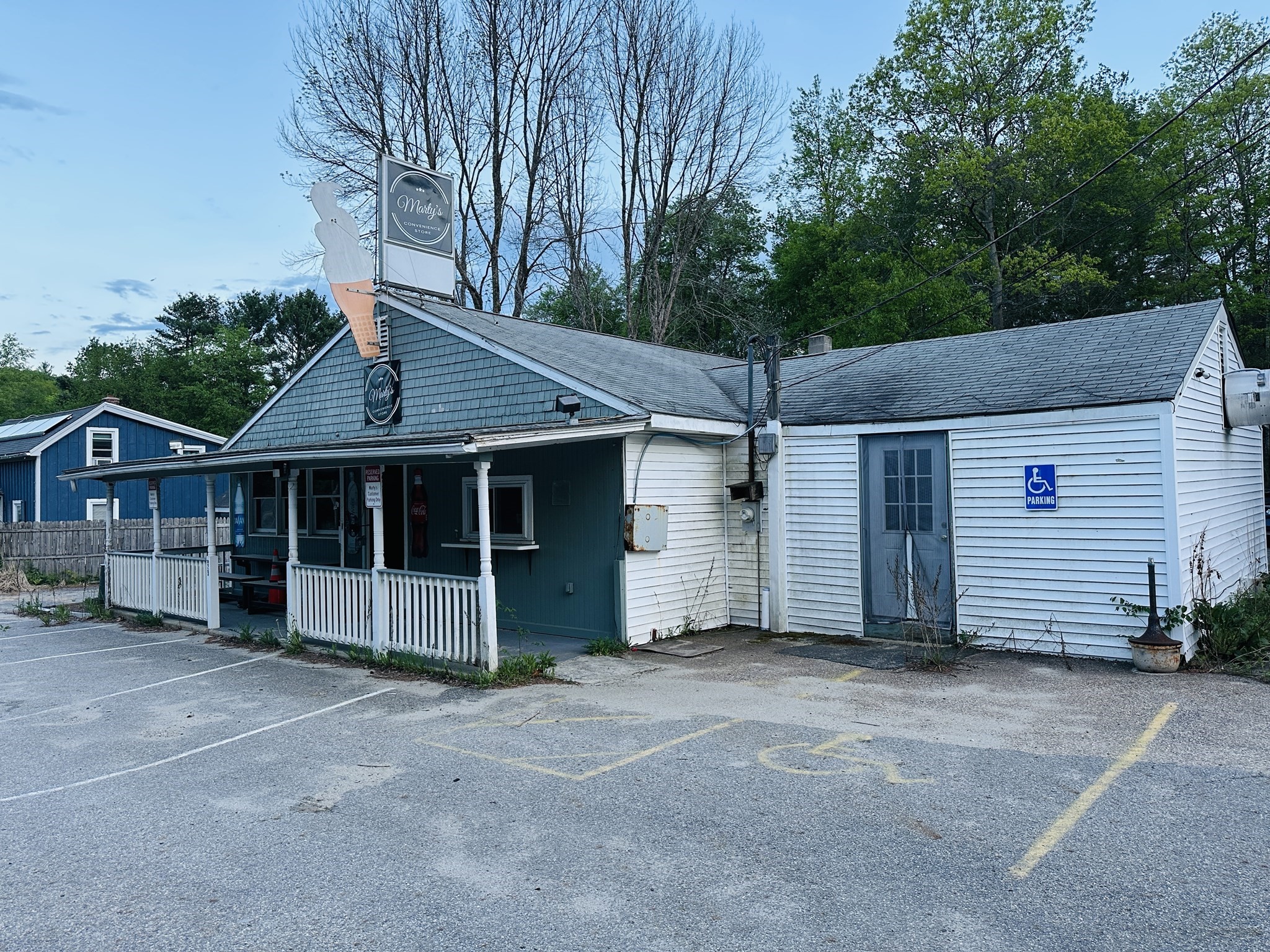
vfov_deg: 56.8
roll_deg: +1.1
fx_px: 881
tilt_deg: +0.9
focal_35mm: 24
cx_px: 635
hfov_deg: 71.6
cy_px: 476
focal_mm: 6.86
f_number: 1.78
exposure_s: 1/121
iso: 160
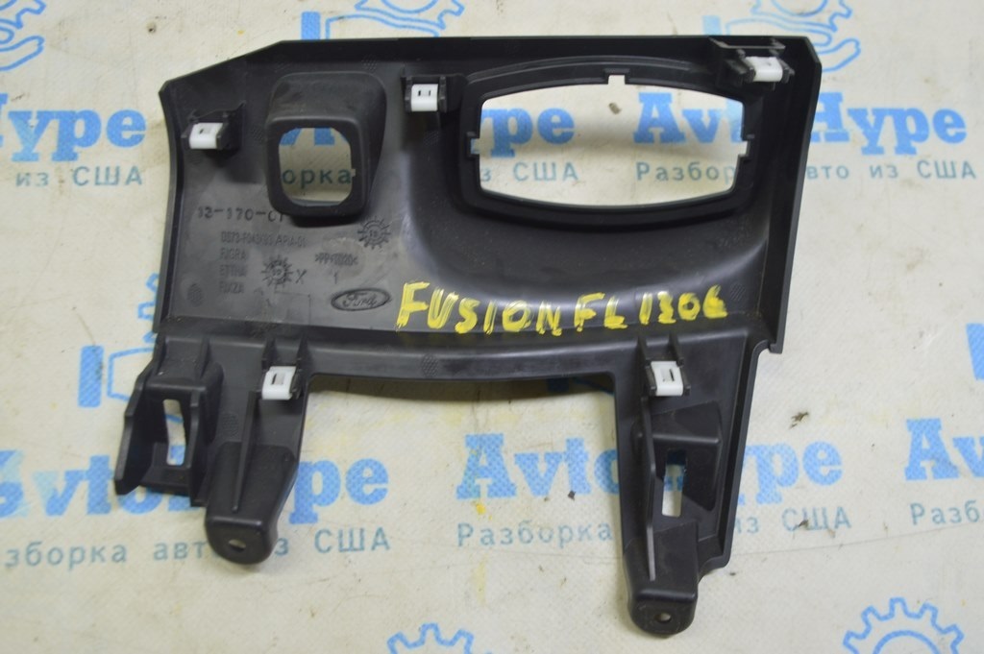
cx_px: 492
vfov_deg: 34.2
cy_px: 327
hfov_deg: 49.6
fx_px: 1065
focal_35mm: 39
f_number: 5.6
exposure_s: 1/20
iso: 400
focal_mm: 26
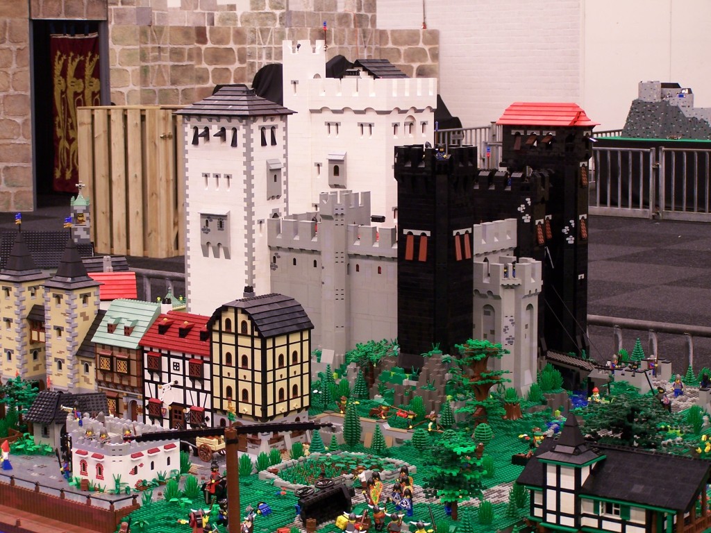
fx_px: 1540
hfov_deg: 26.0
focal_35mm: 75
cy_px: 266
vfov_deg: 19.6
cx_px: 356
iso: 80
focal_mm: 12.4
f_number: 3.2
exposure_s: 1/2
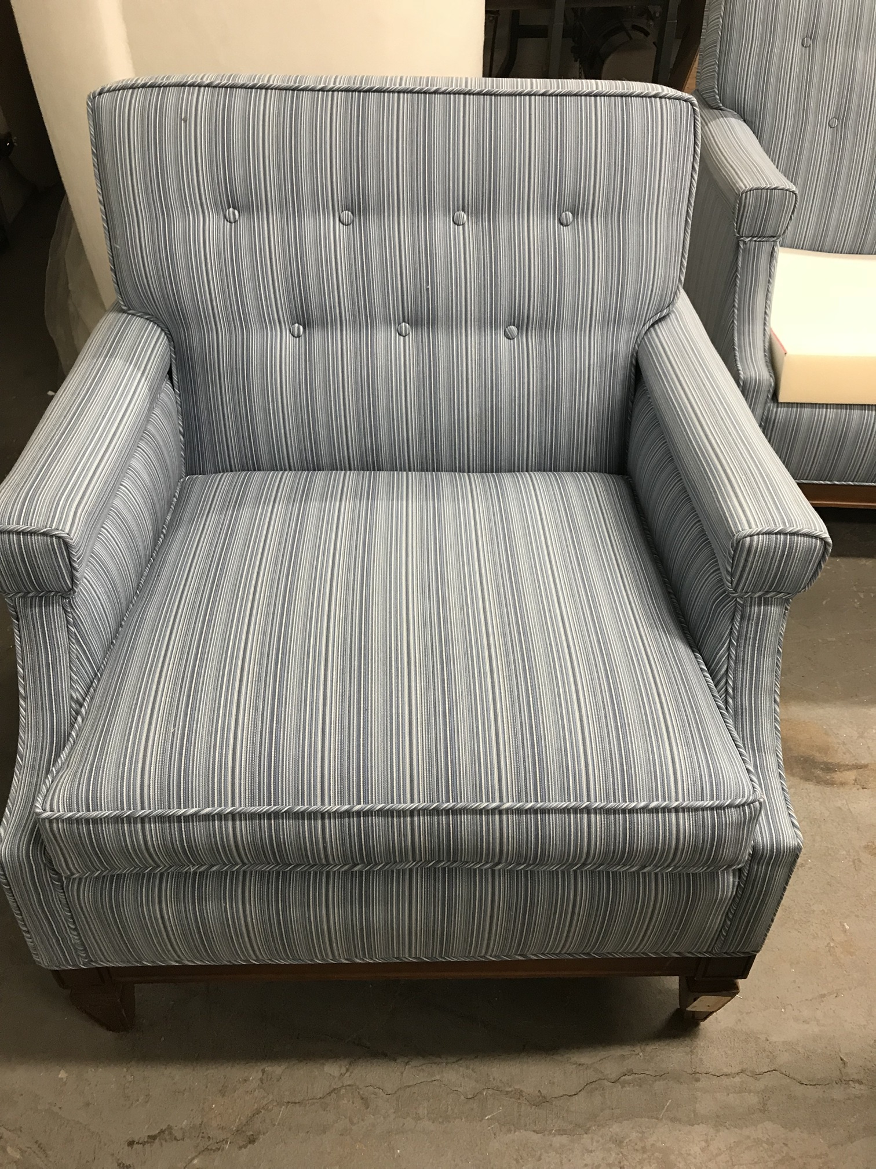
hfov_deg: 49.7
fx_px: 945
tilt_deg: -41.6
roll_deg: -0.5
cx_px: 438
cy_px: 584
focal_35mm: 28
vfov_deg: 63.4
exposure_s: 1/15
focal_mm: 3.99
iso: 40
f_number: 1.8
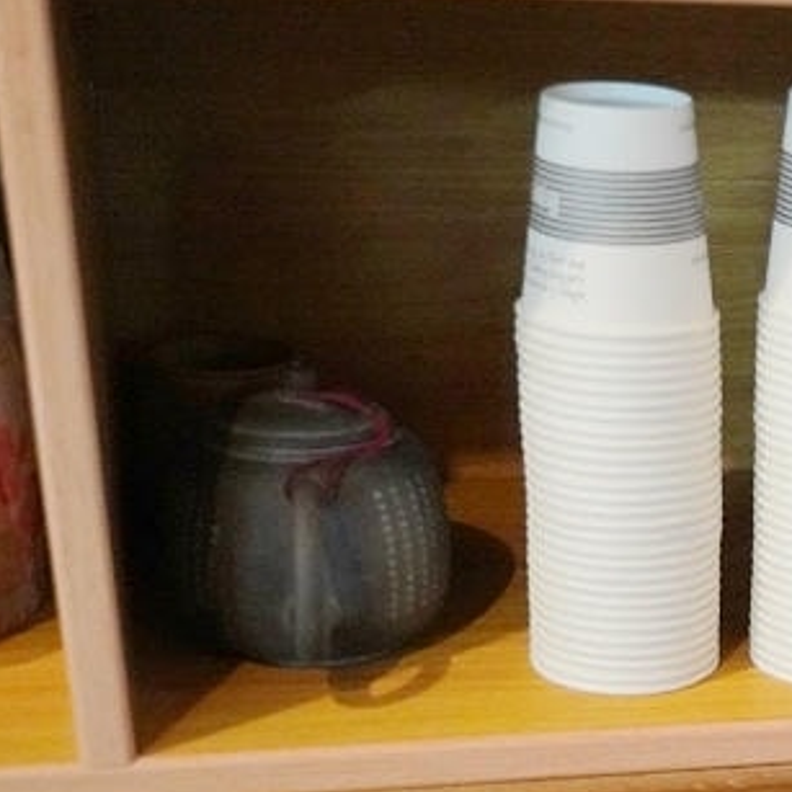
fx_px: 2407
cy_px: 939
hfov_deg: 16.5
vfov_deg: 17.8
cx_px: 1290
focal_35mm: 93
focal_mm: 28
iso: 8000
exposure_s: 1/160
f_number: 2.8
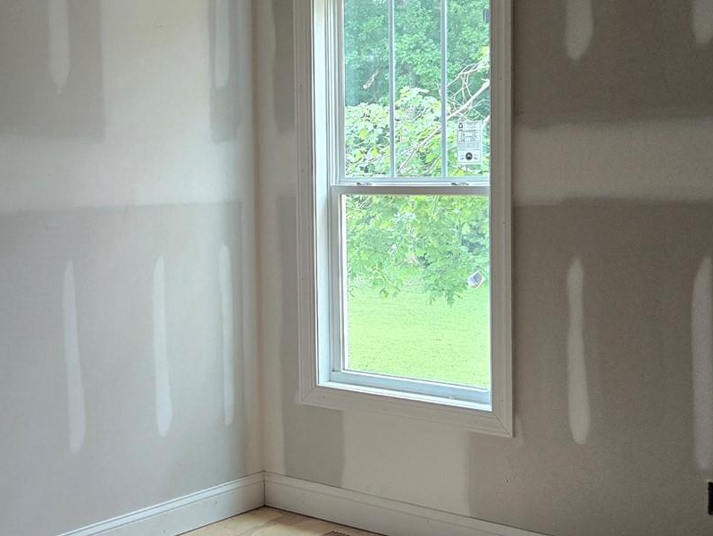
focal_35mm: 59
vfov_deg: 24.8
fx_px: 1216
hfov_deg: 32.4
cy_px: 230
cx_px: 224
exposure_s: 1/180
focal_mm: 5.4
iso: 160
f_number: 1.8
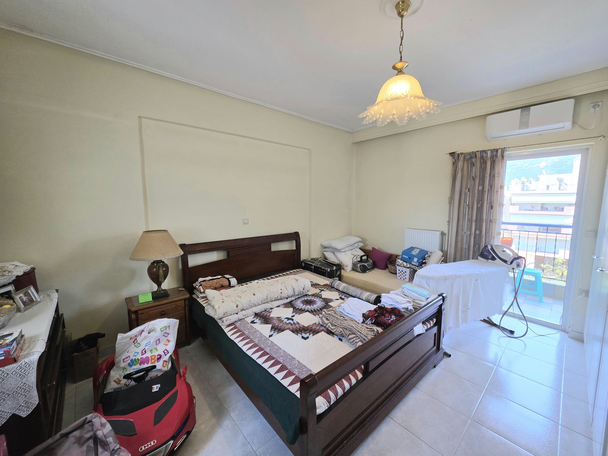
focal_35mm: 13
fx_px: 228
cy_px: 228
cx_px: 304
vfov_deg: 89.9
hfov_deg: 106.2
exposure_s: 1/101
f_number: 1.9
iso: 100
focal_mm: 2.2
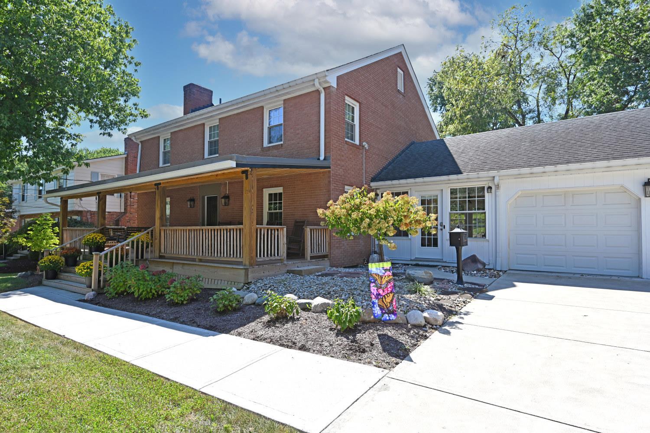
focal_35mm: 19
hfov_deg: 86.9
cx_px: 325
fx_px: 343
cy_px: 216
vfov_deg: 64.6
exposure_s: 1/250
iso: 100
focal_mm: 19
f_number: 5.6
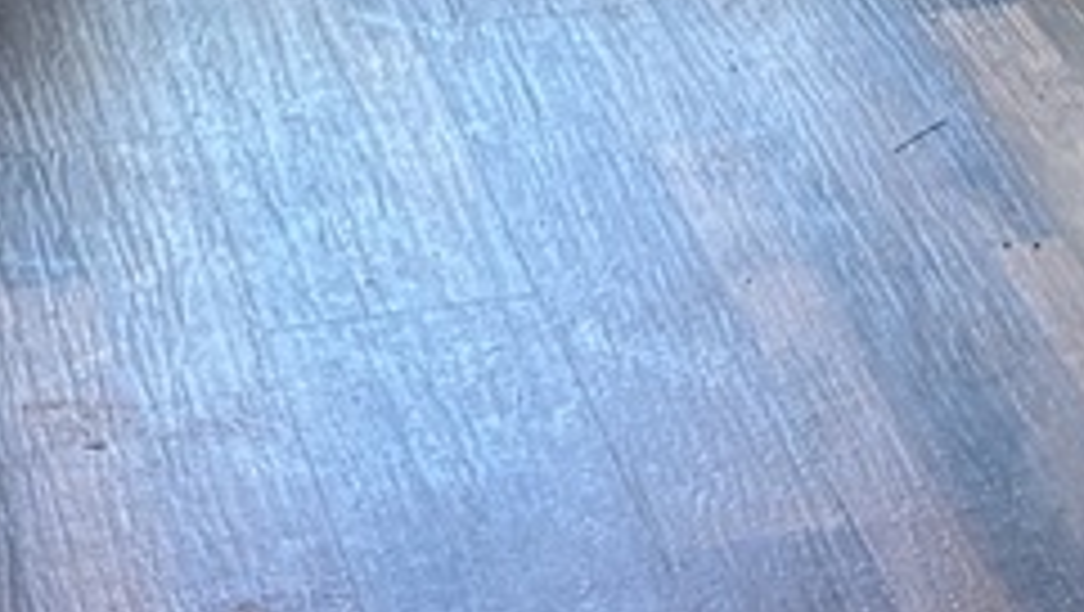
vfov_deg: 6.3
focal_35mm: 169
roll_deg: -2.7
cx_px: 1219
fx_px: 4861
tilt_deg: -6.8
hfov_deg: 12.5
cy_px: -1485
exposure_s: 1/60
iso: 160
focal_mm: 5.96
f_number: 1.6
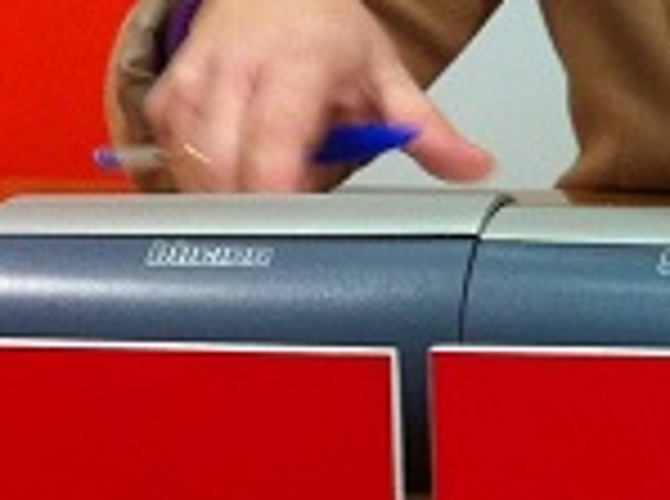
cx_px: 958
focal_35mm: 164
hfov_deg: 11.6
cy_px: -23
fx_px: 3167
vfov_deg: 8.9
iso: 80
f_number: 2.8
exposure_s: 1/30
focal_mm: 3.85
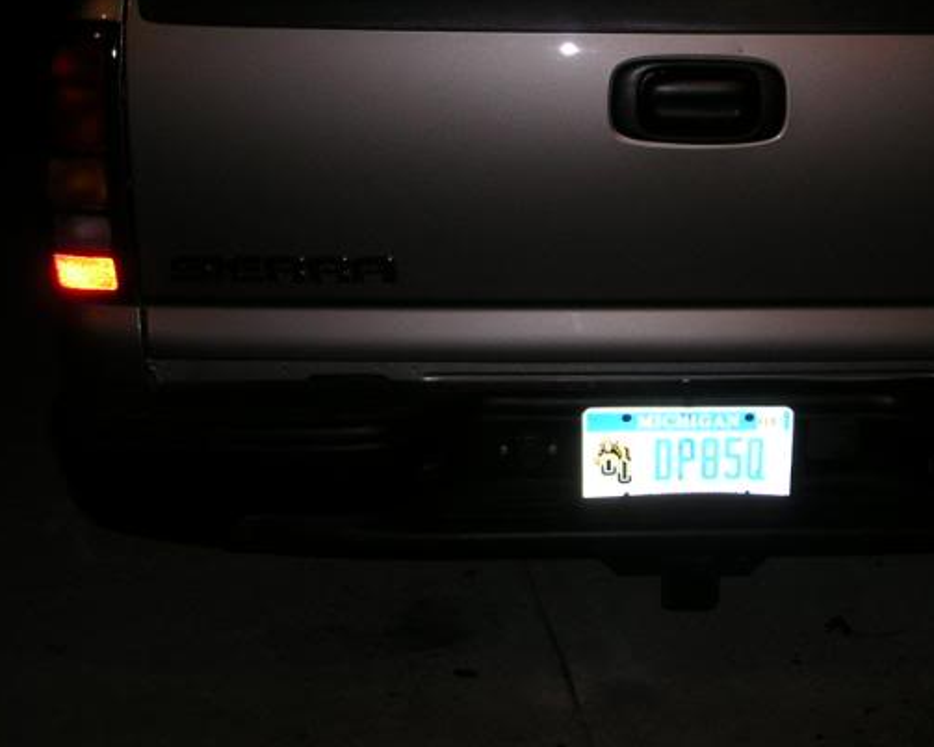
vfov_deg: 25.7
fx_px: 1630
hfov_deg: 31.7
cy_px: 251
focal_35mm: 59
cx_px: 631
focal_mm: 5.8
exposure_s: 1/60.1
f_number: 2.8
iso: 50
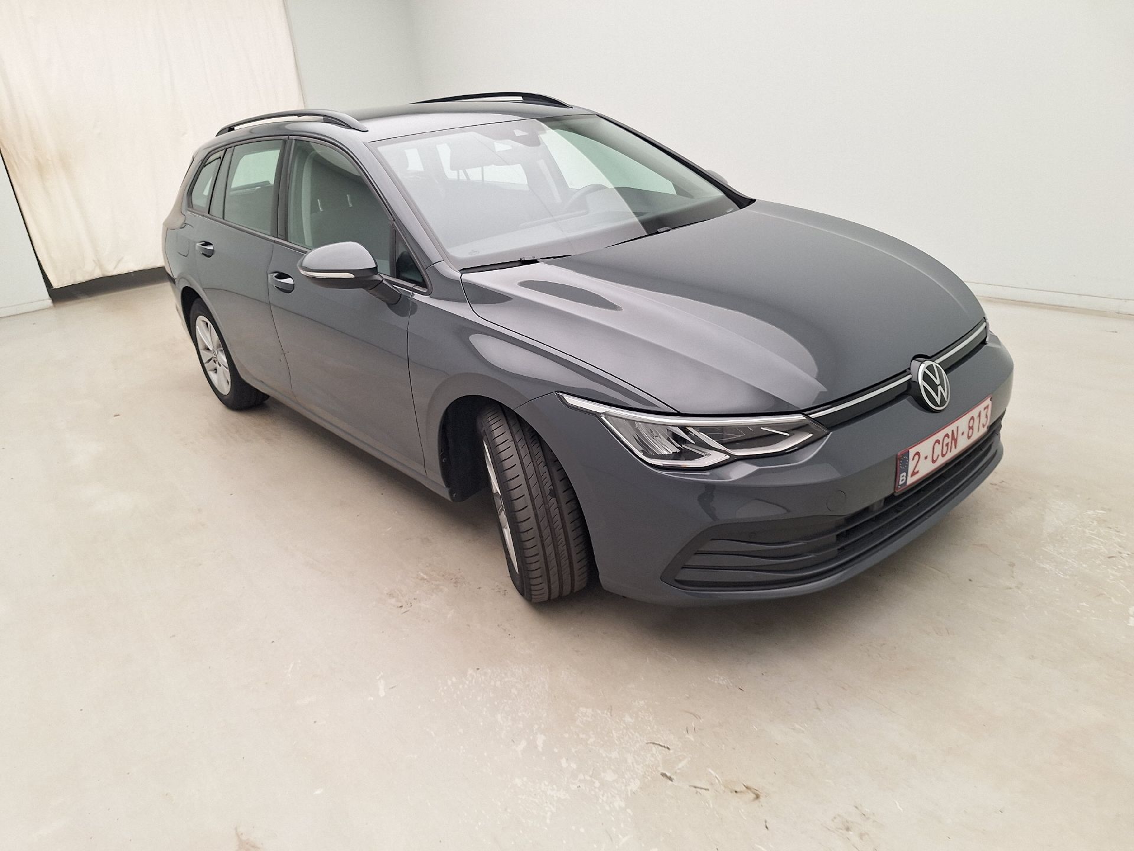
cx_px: 567
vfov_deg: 58.9
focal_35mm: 23
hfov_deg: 73.9
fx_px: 753
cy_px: 426
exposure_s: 1/100
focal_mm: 5.54
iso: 64
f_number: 1.8
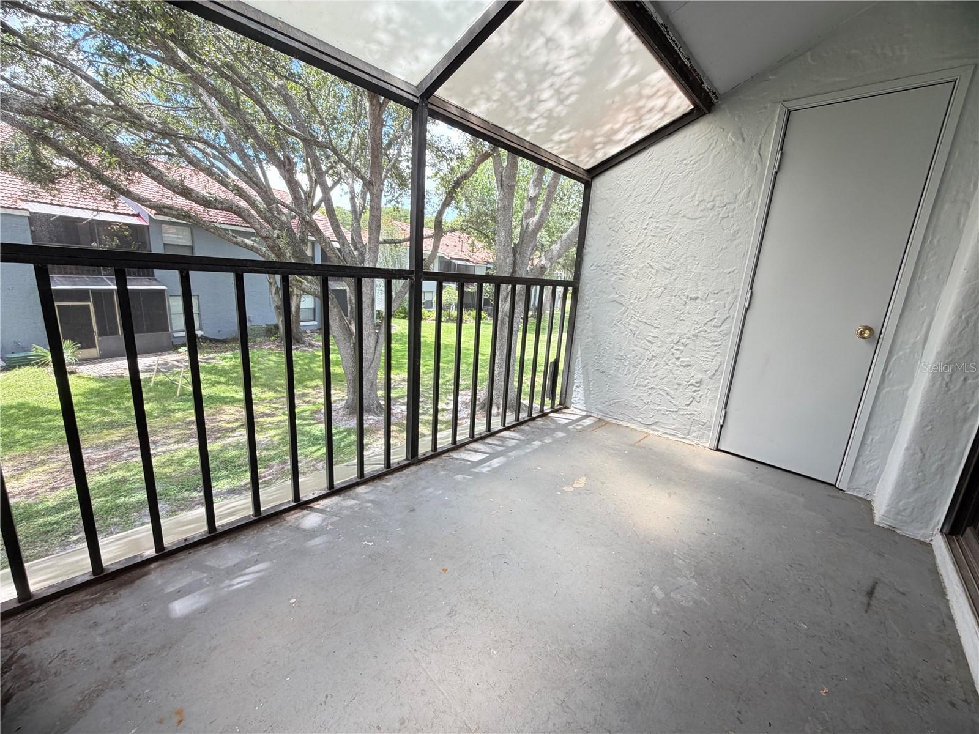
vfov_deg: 85.7
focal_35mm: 14
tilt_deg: -13.1
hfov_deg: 102.1
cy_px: 367
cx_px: 490
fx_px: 396
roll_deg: -4.1
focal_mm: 2.22
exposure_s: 1/121
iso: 100
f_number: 2.2
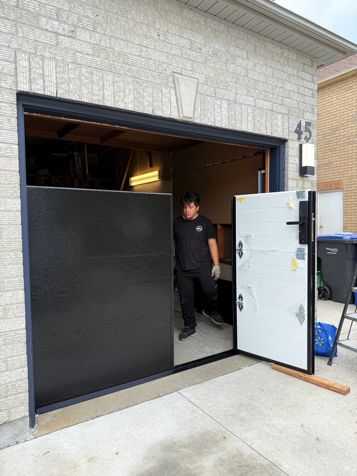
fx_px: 330
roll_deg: +0.9
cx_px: 178
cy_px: 238
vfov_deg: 71.6
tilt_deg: -1.2
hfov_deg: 56.8
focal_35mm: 24
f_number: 1.78
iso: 80
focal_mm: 6.76
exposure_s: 1/757
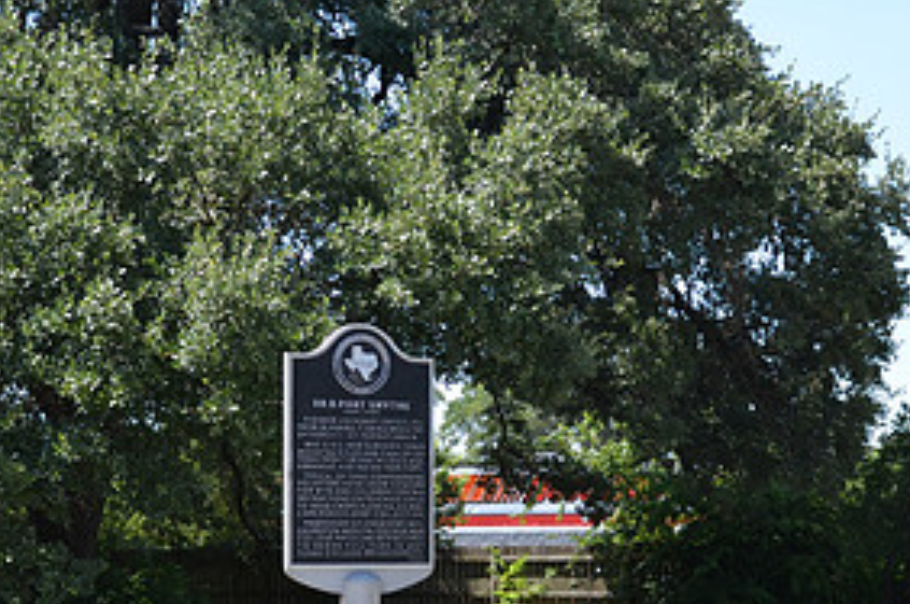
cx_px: 397
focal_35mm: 74
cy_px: 523
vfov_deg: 18.1
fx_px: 1867
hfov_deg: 27.4
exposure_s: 1/125
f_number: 5.6
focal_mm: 24
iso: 200
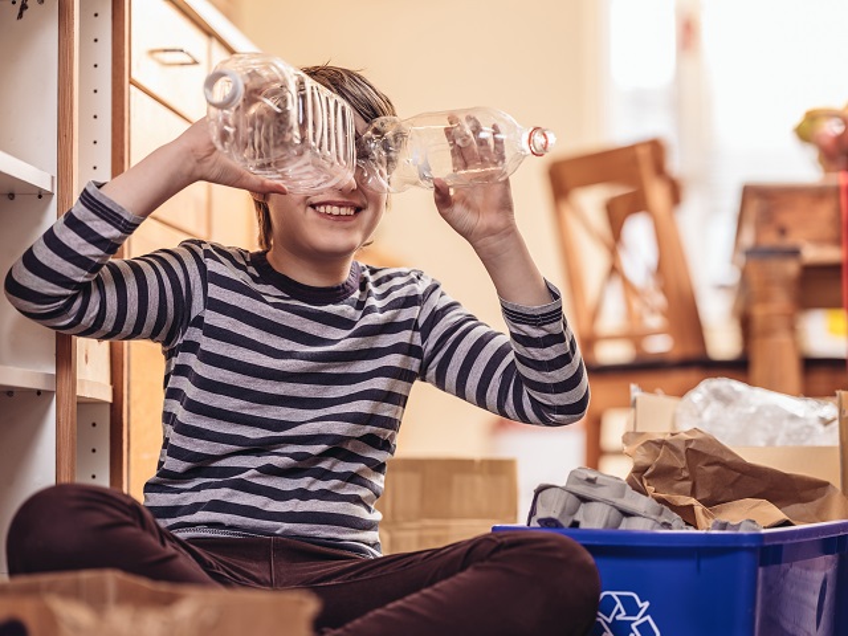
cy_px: 318
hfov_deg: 22.5
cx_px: 424
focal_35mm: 87
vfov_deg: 17.0
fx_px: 2131
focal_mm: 110
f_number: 2.5
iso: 200
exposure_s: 1/30
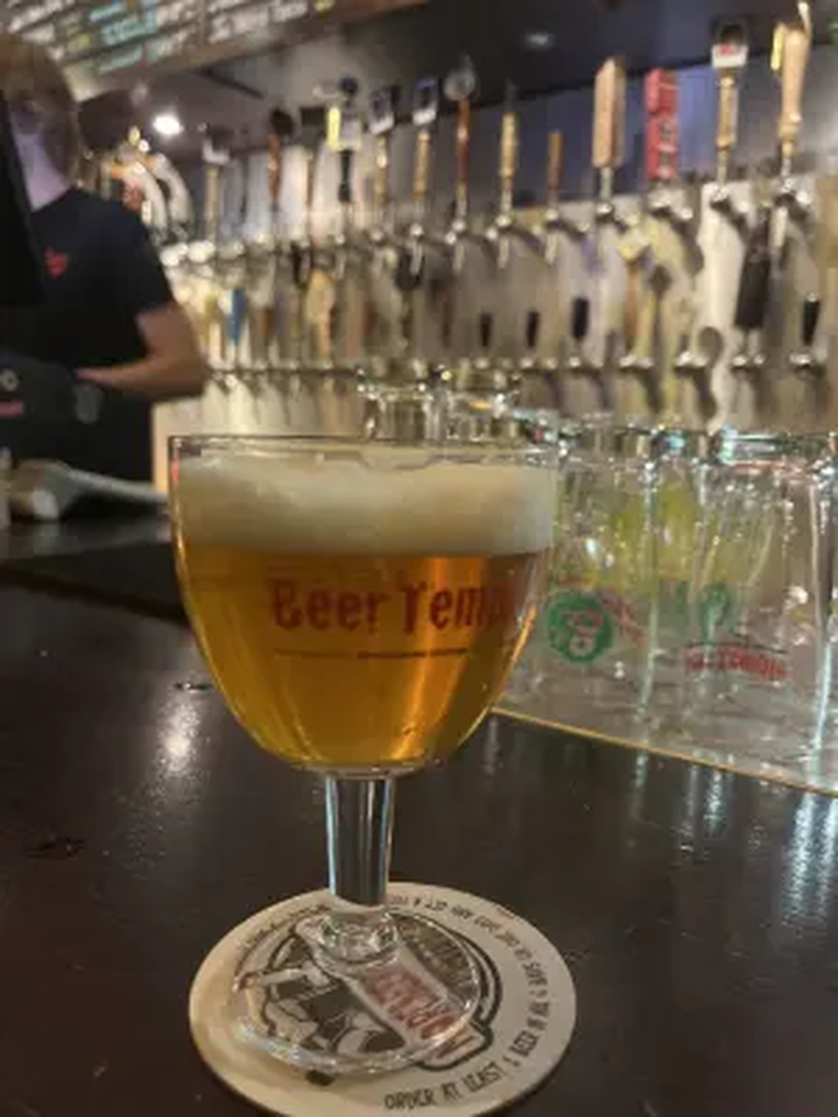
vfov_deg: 67.3
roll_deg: -1.2
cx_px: 419
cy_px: 558
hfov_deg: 53.1
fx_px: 839
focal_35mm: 26
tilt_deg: -9.2
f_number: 1.6
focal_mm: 5.1
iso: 800
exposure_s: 1/28
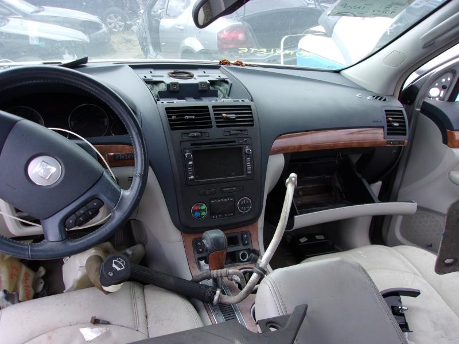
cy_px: 172
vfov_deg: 51.4
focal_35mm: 27
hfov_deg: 65.3
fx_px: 358
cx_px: 230
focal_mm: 4.9
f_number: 3
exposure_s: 1/170
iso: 80
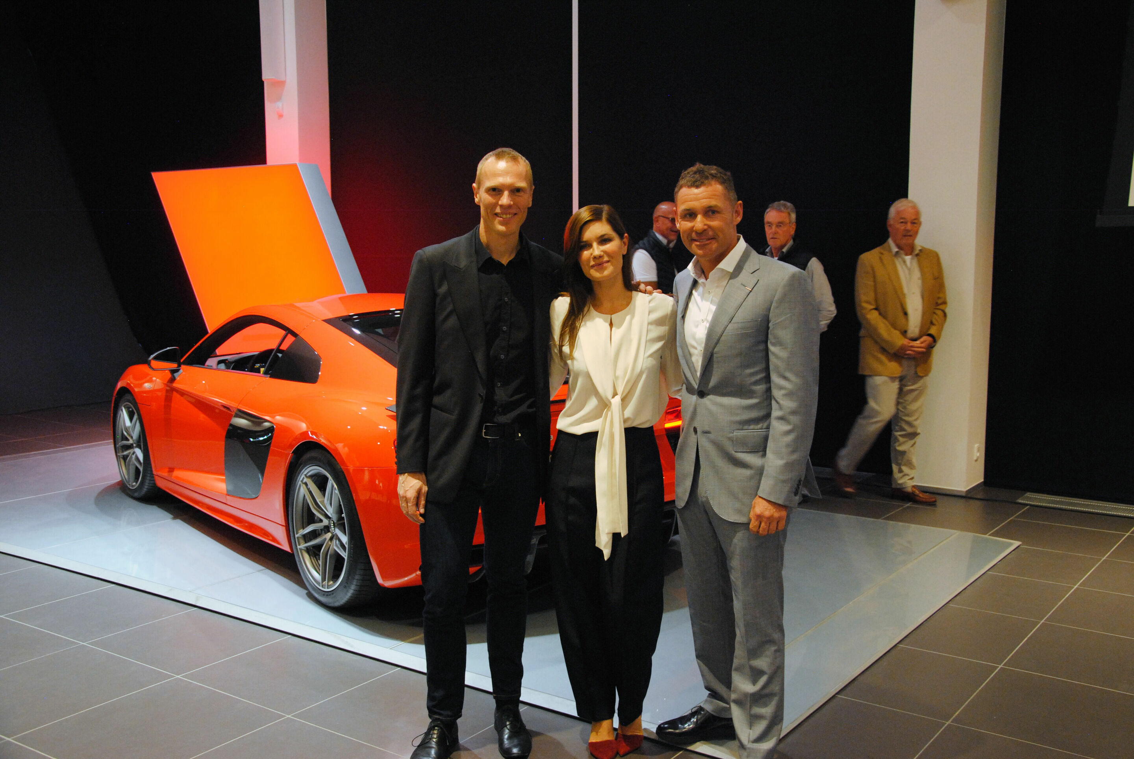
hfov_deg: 53.1
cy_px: 380
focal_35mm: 36
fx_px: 1135
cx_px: 567
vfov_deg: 37.0
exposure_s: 1/30
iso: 640
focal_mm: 24
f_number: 3.8
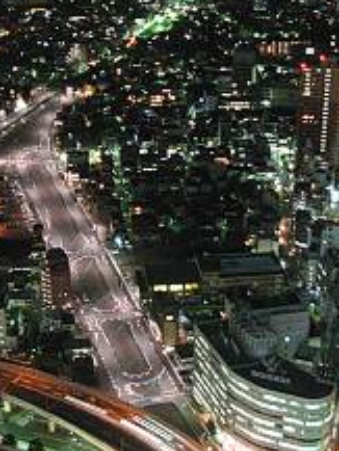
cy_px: 162
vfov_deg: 27.6
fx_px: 913
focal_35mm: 70
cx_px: 133
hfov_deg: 21.0
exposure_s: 1
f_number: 2.9
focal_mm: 6.3
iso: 400
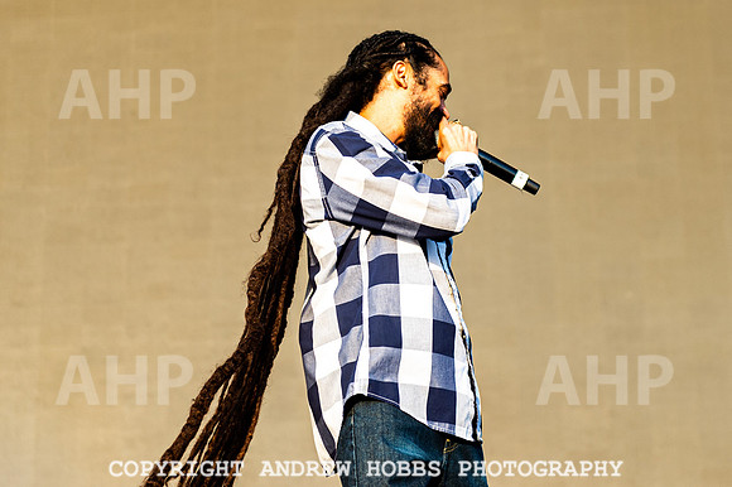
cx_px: 430
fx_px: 2472
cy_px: 64
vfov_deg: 11.2
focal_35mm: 122
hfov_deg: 16.8
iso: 320
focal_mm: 70
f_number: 2.8
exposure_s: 1/800
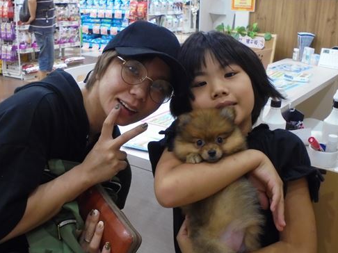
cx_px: 139
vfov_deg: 34.3
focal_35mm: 42
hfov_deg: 44.6
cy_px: 132
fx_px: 410
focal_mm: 6.1
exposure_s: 1/30
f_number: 4
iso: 400
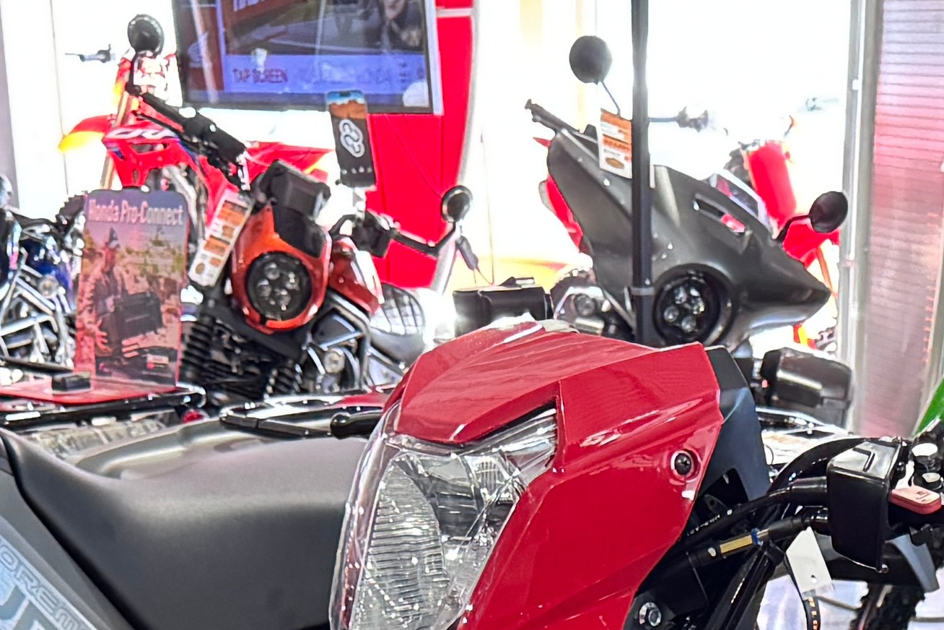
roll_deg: -0.8
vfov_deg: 10.8
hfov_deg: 18.6
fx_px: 2858
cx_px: 778
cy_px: 1467
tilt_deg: -26.1
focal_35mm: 109
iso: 400
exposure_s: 1/60
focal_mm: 6.76
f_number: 1.78
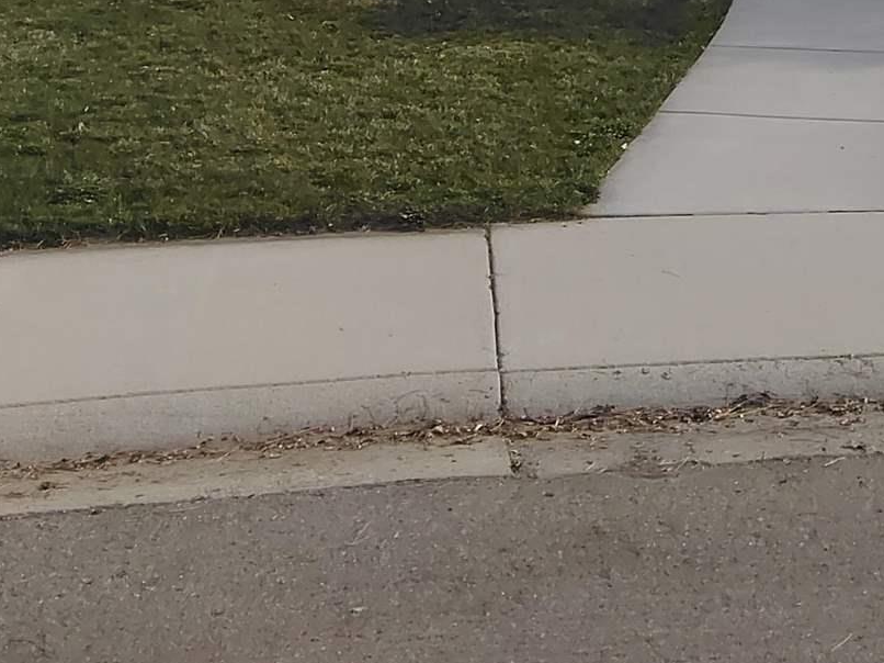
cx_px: 836
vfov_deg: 20.6
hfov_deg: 30.0
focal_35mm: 61
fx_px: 1557
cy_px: -322
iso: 100
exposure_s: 1/1073
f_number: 2.2
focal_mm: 2.13
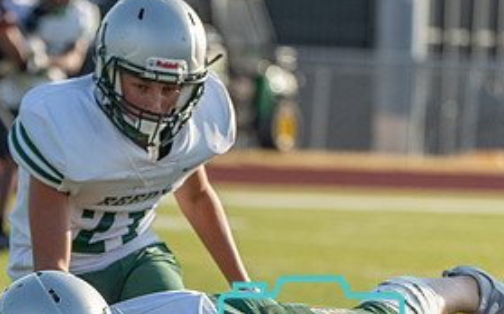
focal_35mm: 578
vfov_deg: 2.3
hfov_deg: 3.6
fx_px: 7934
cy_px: 368
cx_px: 139
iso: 500
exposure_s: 1/1250
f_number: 5.6
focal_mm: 229
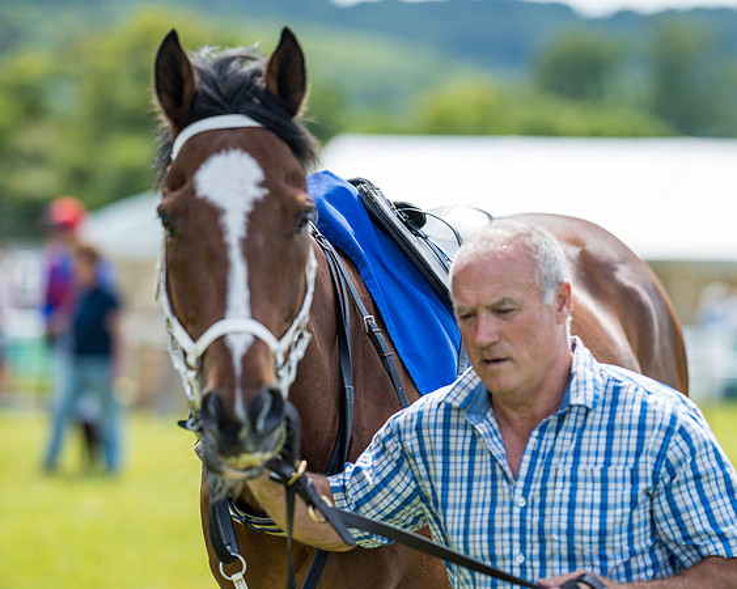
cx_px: 393
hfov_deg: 11.9
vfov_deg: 9.5
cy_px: 313
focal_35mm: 163
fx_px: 3544
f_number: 2.2
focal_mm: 135
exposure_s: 1/1000
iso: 50
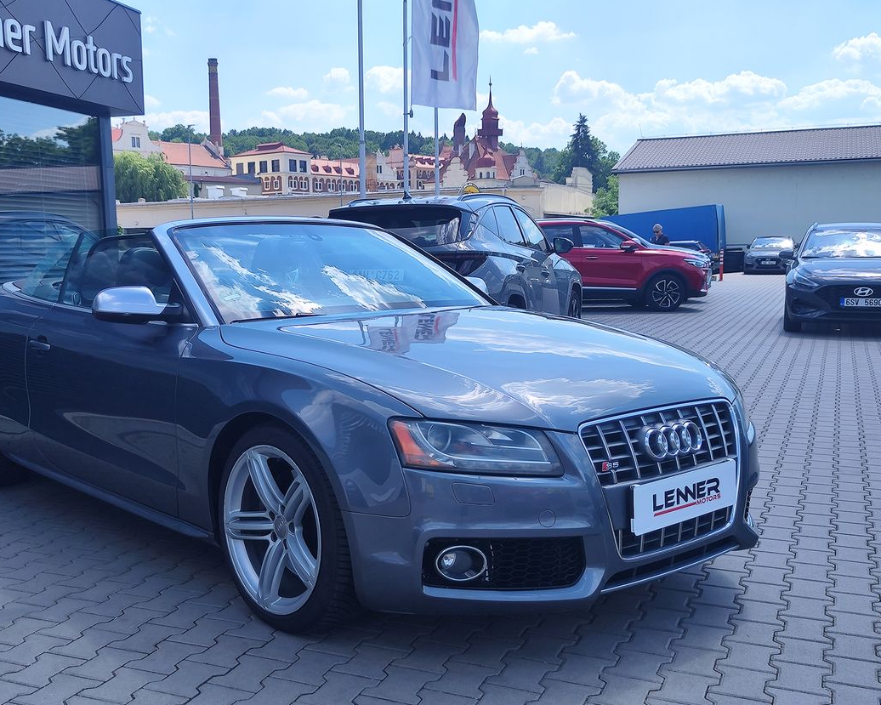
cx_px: 377
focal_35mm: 26
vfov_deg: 54.9
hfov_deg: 65.7
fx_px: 678
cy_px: 378
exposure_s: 1/912
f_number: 1.69
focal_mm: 7.01
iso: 50
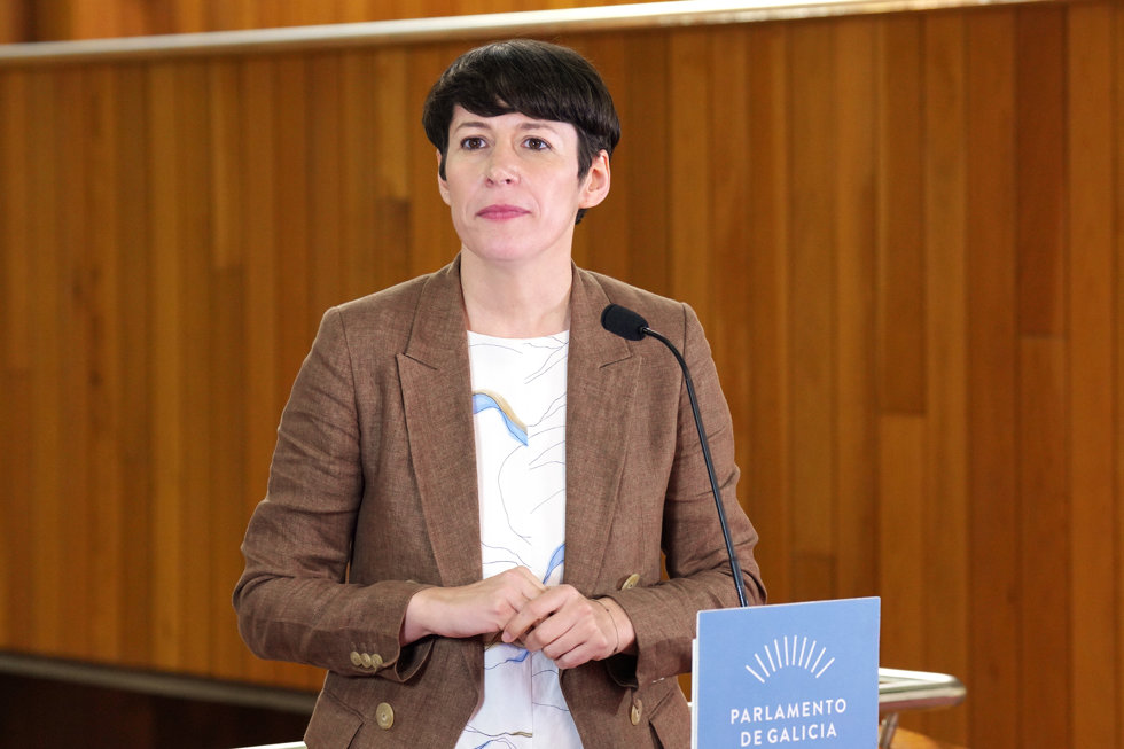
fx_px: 3215
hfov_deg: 19.8
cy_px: 374
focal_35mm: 103
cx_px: 562
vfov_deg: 13.3
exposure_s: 1/250
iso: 2000
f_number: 4.5
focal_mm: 103
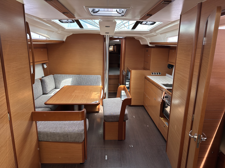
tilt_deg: -12.5
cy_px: 84
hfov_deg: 71.6
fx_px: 156
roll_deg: -1.7
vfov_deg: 56.8
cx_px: 112
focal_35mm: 24
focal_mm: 6.86
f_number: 1.78
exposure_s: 1/145
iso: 100
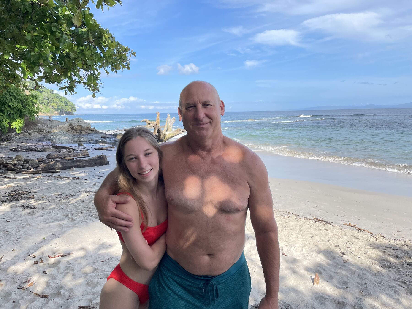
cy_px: 154
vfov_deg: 53.1
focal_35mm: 26
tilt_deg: -8.8
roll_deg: +0.0
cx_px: 206
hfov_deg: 67.3
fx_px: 309
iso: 32
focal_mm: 4.2
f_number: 1.6
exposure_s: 1/1984
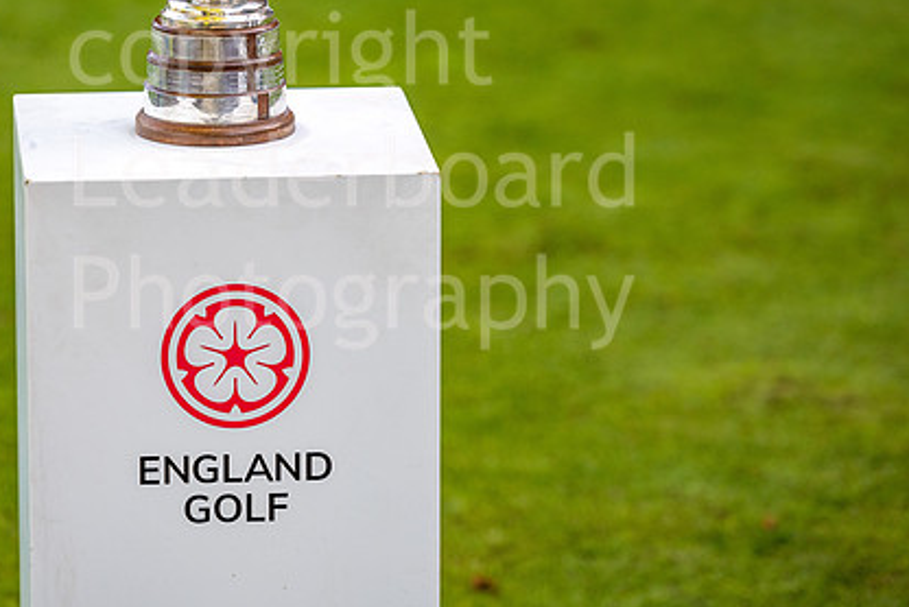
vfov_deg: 6.0
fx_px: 5811
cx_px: 356
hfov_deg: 8.9
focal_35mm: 230
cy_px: 191
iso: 500
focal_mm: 165
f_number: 2.8
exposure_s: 1/640
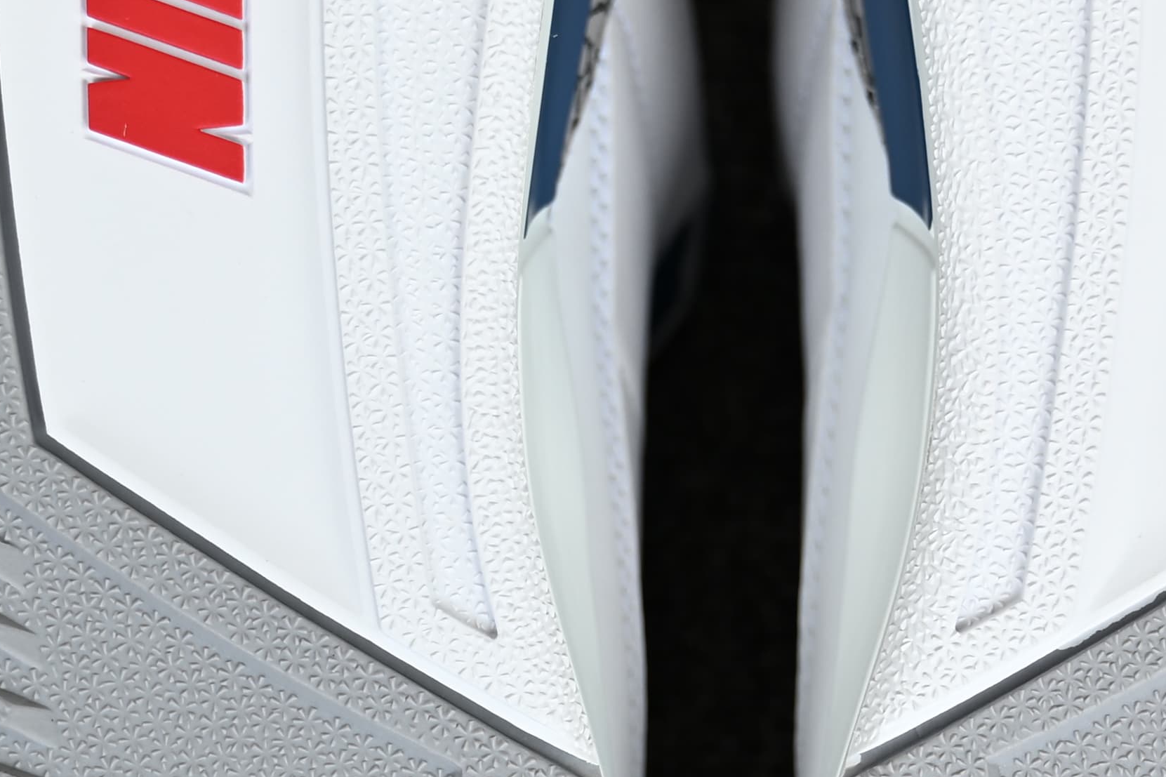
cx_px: 742
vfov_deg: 9.6
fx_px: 4598
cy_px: 583
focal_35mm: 142
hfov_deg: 14.4
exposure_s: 1/40
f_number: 4
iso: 100
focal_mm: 39
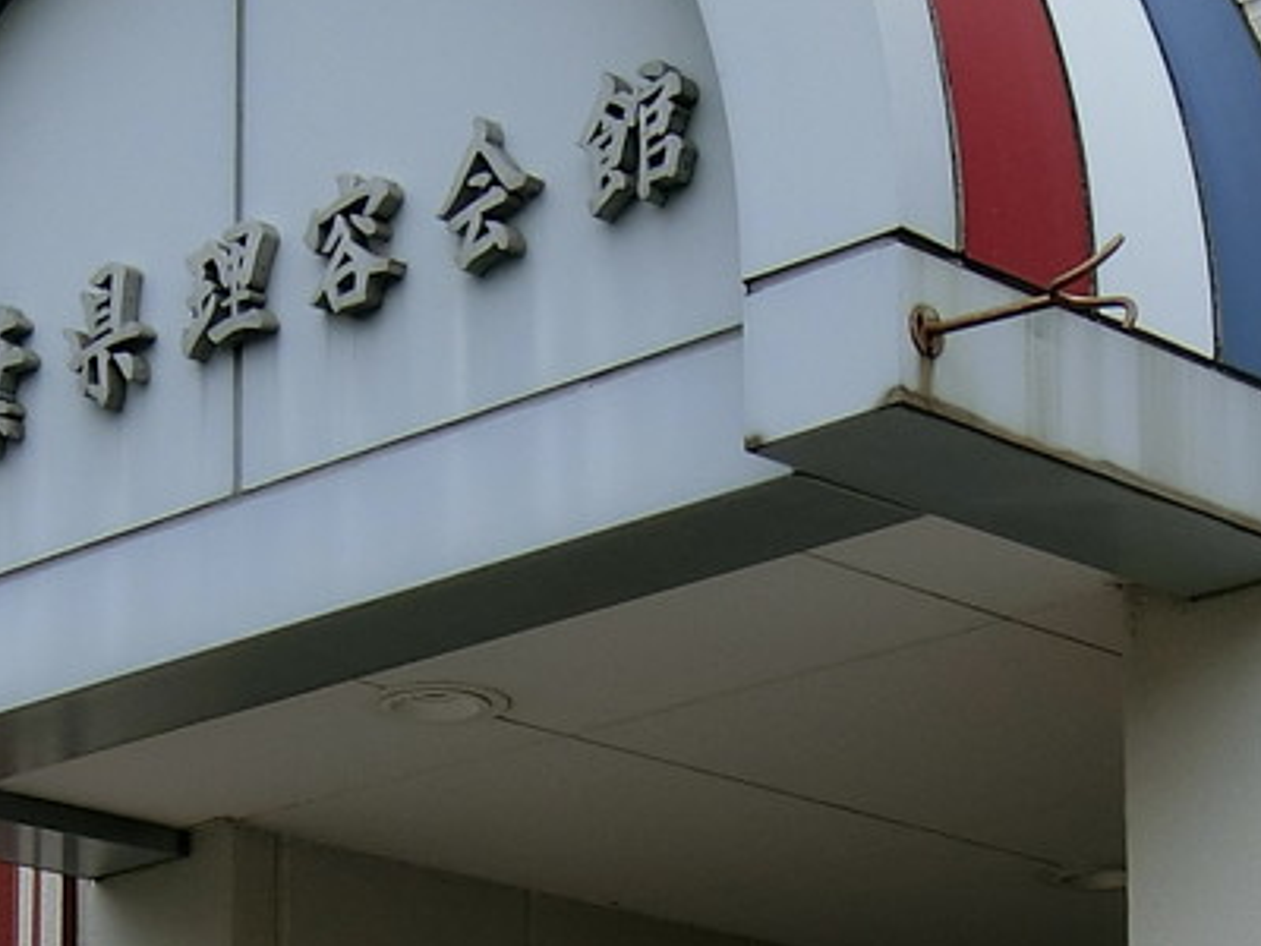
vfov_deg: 11.8
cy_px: 1394
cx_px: 820
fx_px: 4371
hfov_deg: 16.4
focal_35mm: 120
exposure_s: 1/800
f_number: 3.3
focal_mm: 6.4
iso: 80
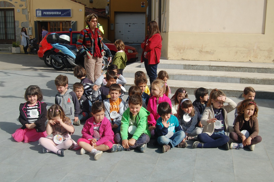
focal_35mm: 39
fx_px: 296
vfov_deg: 34.1
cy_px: 91
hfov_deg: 49.6
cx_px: 137
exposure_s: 1/320
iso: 200
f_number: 9
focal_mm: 26
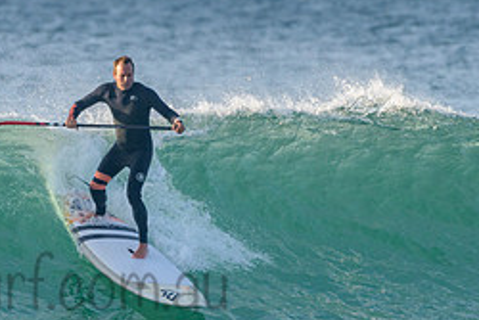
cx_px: 145
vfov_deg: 1.0
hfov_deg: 1.4
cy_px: 192
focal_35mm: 1423
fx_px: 18944
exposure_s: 1/2000
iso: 560
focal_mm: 500
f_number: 5.6
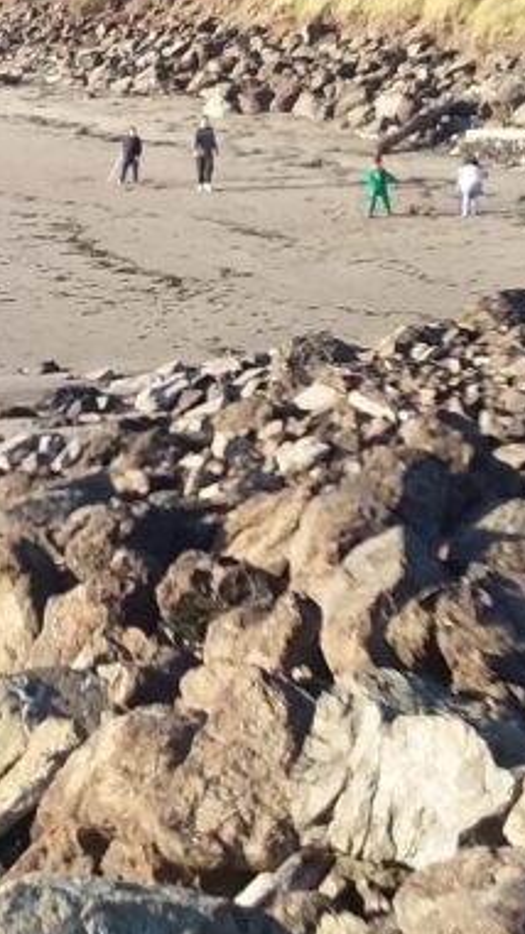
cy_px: 316
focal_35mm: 79
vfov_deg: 26.7
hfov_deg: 15.0
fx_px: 1957
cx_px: -10
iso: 50
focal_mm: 2.91
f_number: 1.9
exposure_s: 1/421
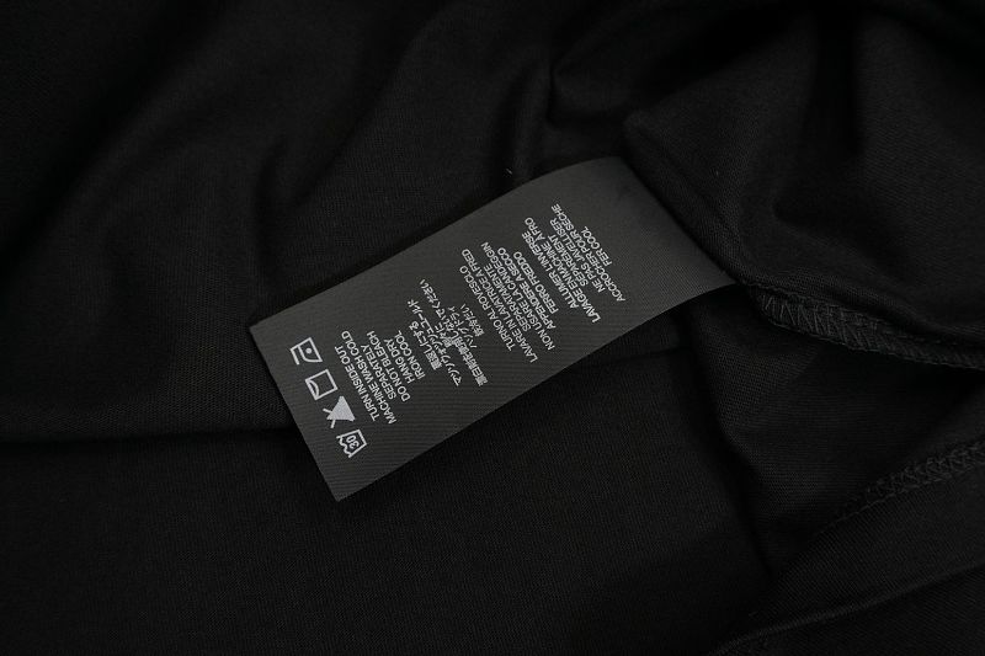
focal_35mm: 38
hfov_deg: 51.3
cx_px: 492
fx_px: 1026
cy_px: 328
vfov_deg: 35.5
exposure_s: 1/160
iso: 1000
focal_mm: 25
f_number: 8
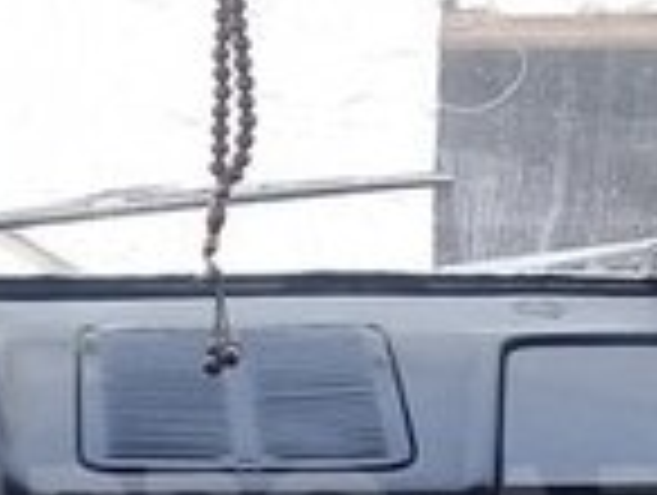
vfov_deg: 10.5
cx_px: 238
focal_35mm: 140
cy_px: 533
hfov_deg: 14.1
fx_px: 2662
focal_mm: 3.3
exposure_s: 1/262
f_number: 2.2
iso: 50
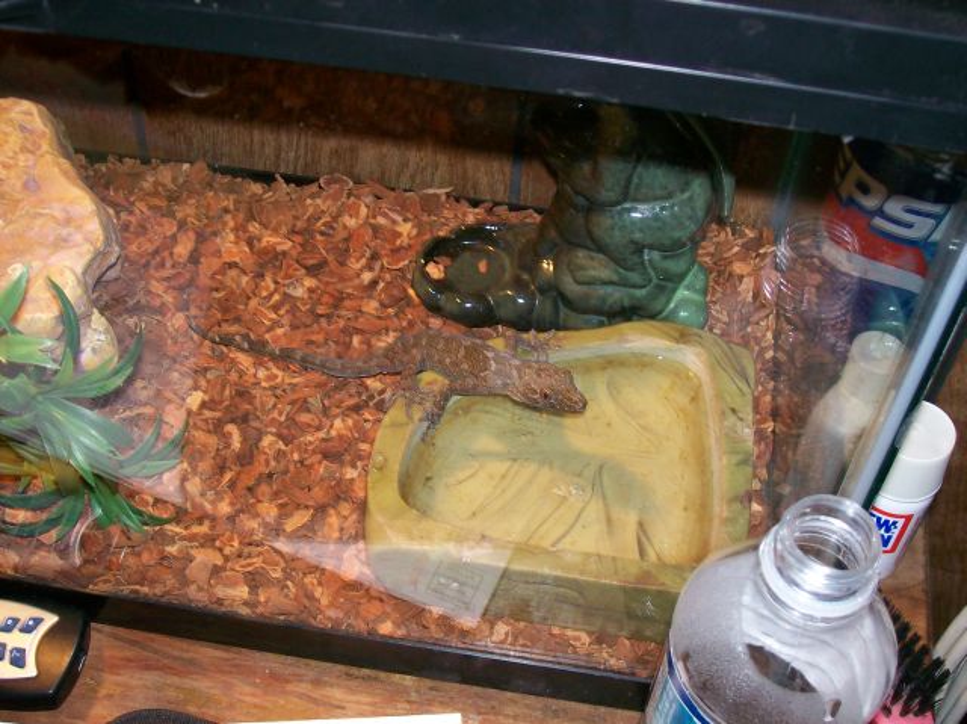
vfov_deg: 32.1
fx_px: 1256
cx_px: 484
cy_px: 362
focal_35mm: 45
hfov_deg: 42.1
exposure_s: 1/73.1
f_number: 3
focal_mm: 7.6
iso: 80
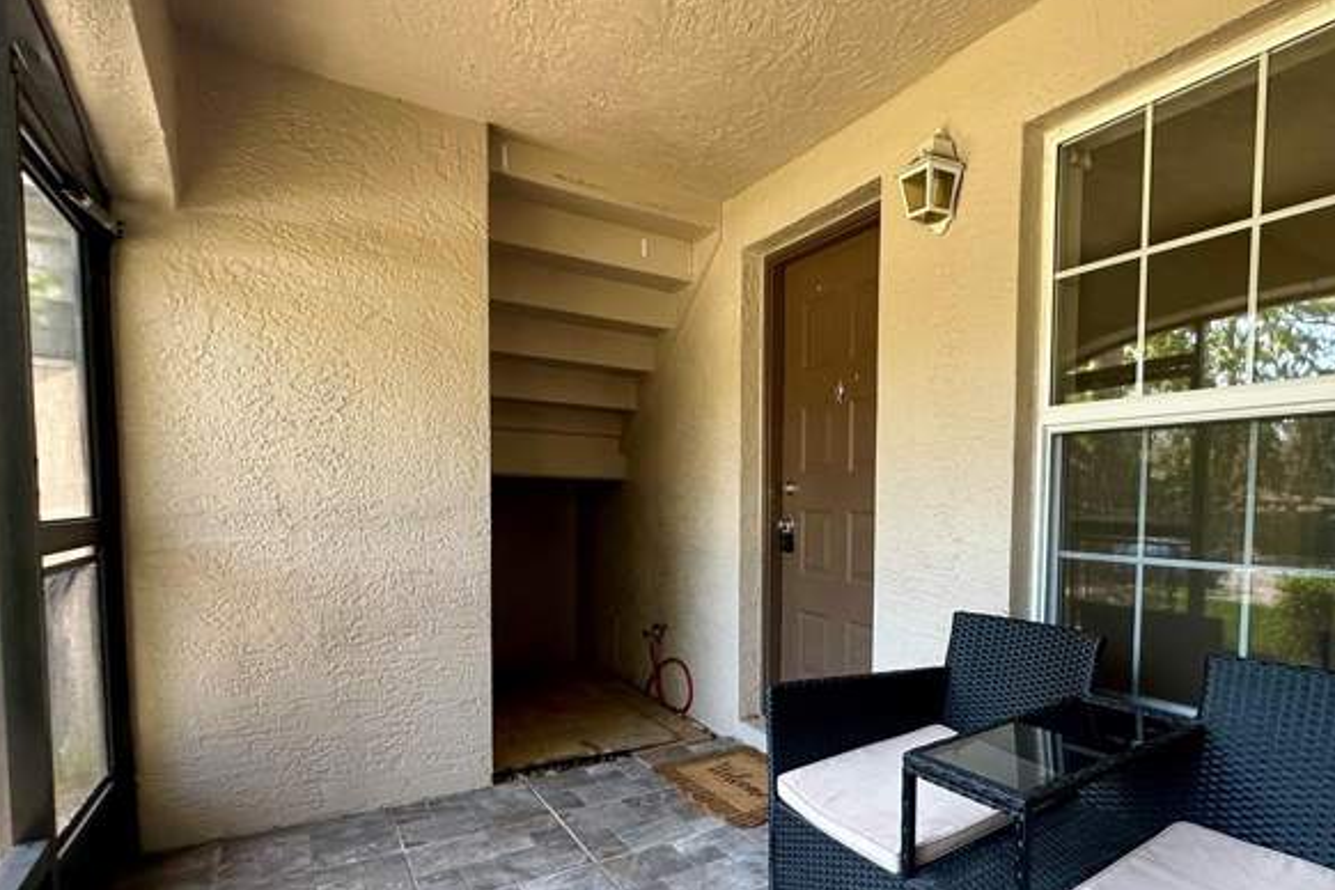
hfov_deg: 81.0
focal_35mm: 20
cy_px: 559
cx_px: 897
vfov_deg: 61.1
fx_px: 742
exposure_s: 1/99
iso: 200
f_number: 2.2
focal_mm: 2.22
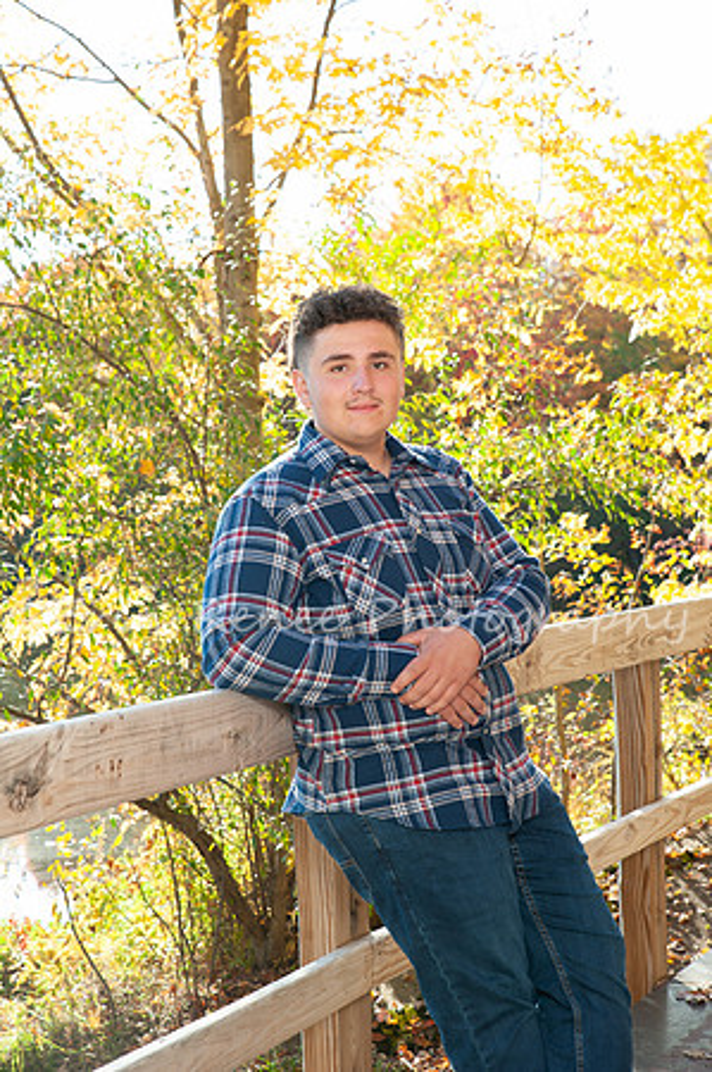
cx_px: 356
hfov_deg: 19.4
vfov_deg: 28.9
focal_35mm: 70
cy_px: 536
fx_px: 2081
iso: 400
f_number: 9
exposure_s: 1/160
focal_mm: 70
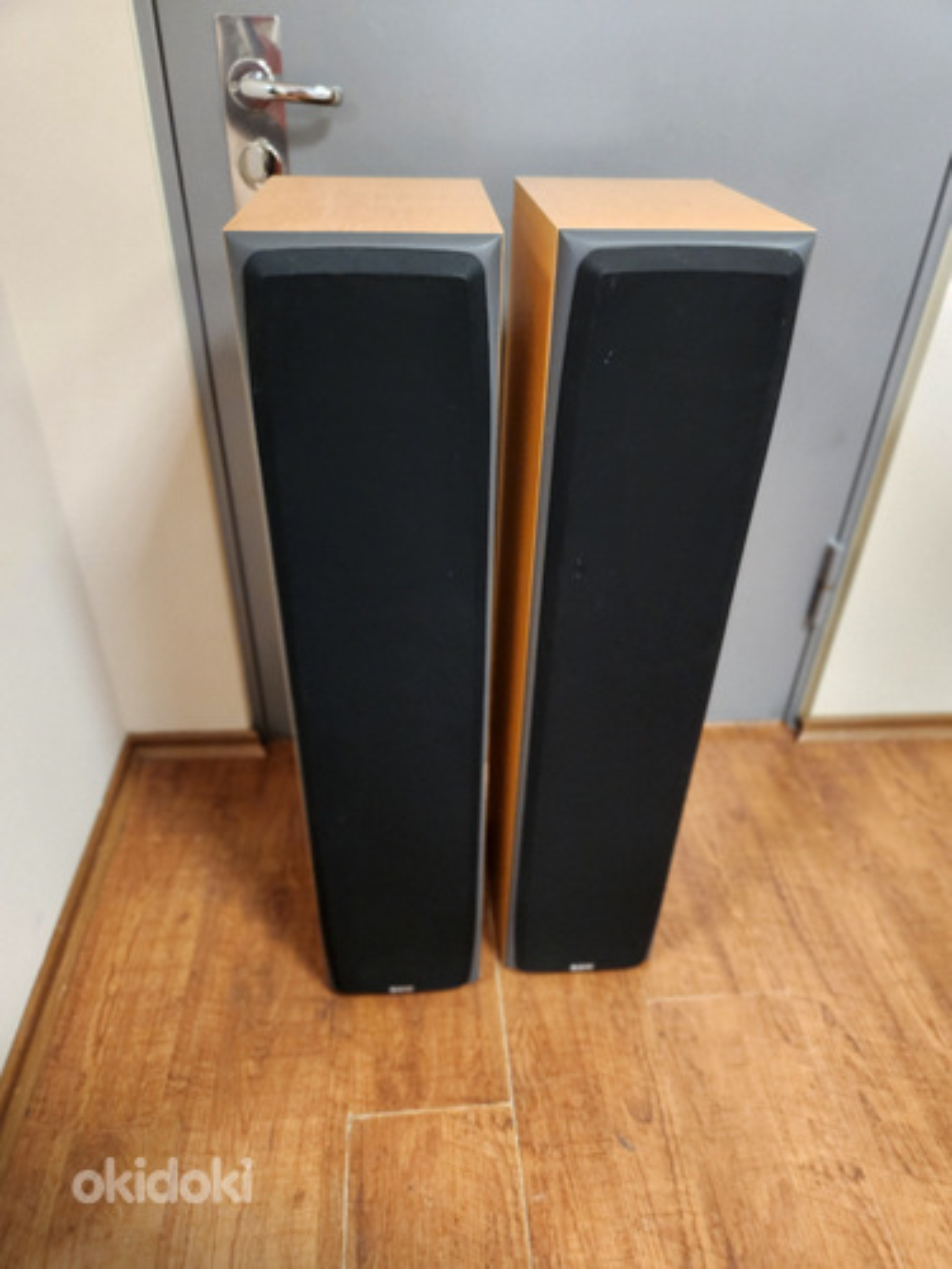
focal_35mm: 23
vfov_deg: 73.9
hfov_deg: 58.9
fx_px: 843
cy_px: 634
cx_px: 476
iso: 800
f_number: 1.8
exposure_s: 1/100
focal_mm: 5.4
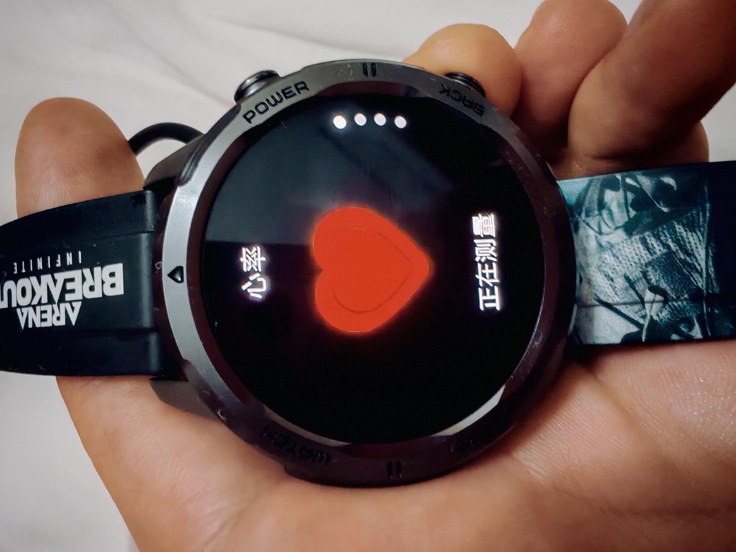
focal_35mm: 27
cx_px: 368
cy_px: 276
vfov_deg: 51.4
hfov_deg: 65.3
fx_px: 574
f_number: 2.2
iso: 400
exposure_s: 1/14
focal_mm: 1.96
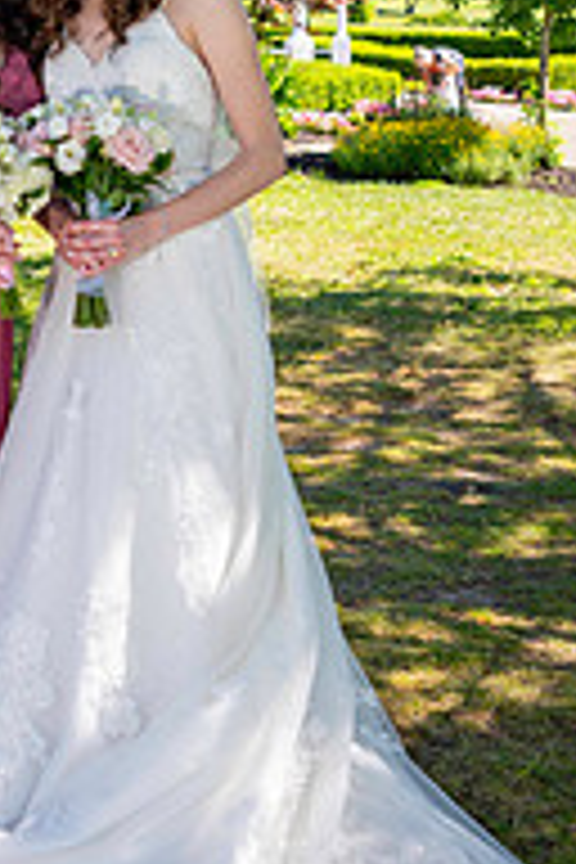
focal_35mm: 68
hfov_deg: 19.5
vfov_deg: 29.0
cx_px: 20
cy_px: 166
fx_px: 1632
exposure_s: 1/800
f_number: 3.2
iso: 100
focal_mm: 29
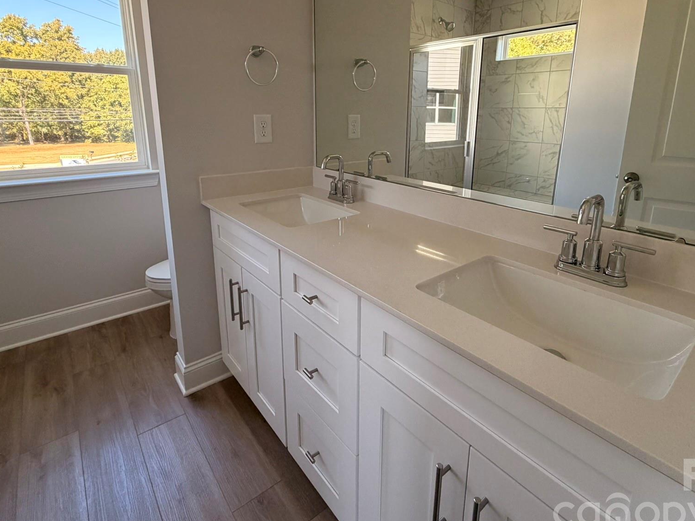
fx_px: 382
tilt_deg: -13.0
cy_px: 196
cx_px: 359
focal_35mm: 19
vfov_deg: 67.6
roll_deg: +0.4
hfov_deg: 84.6
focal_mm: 2.22
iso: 250
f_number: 2.2
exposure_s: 1/121
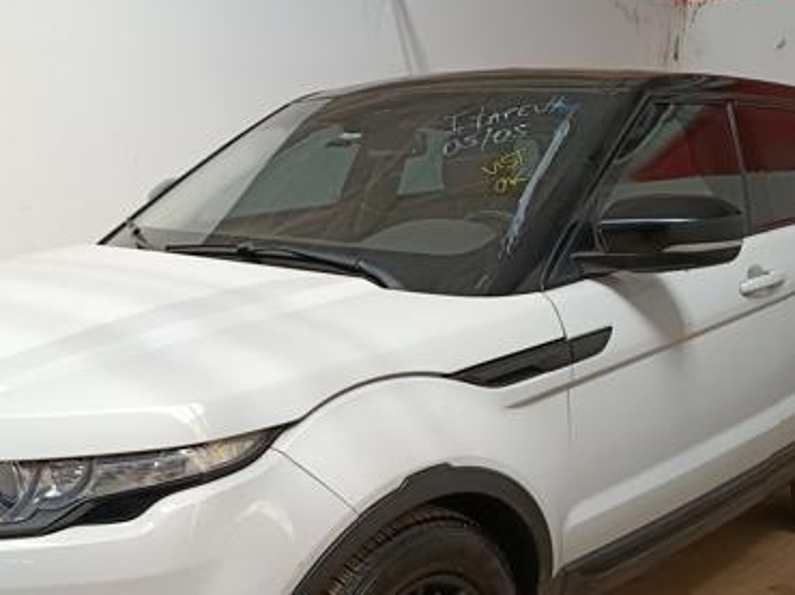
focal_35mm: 45
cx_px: 327
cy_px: 458
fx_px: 1033
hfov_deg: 41.9
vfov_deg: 31.5
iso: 265
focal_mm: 4.81
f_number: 1.8
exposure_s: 1/120
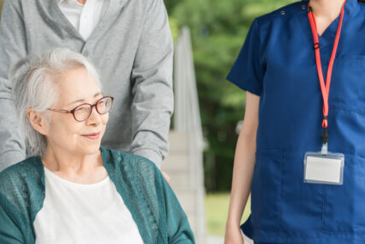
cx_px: 88
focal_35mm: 185
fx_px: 1876
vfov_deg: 7.4
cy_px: 51
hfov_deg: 11.1
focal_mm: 77
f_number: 3.2
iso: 250
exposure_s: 1/1250
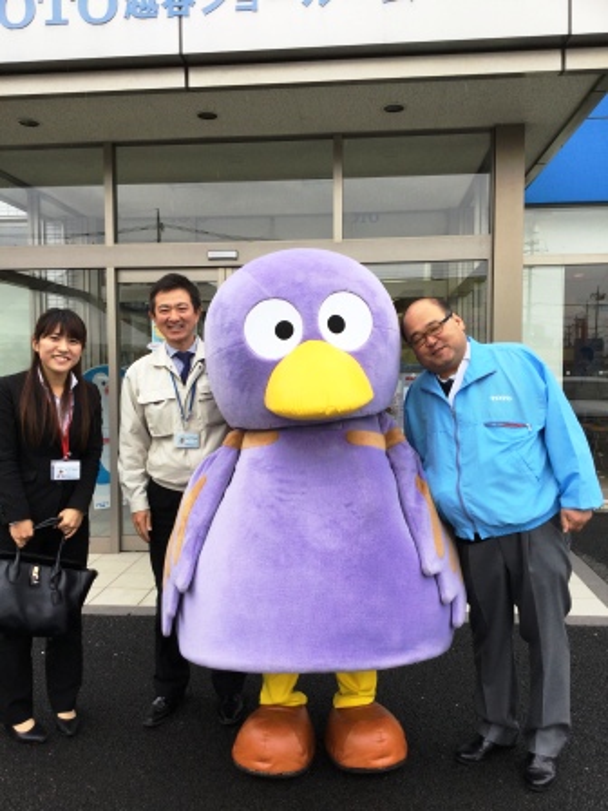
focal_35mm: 31
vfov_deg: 58.4
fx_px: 726
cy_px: 406
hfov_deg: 45.4
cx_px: 304
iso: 25
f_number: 2.4
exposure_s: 1/348
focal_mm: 3.3
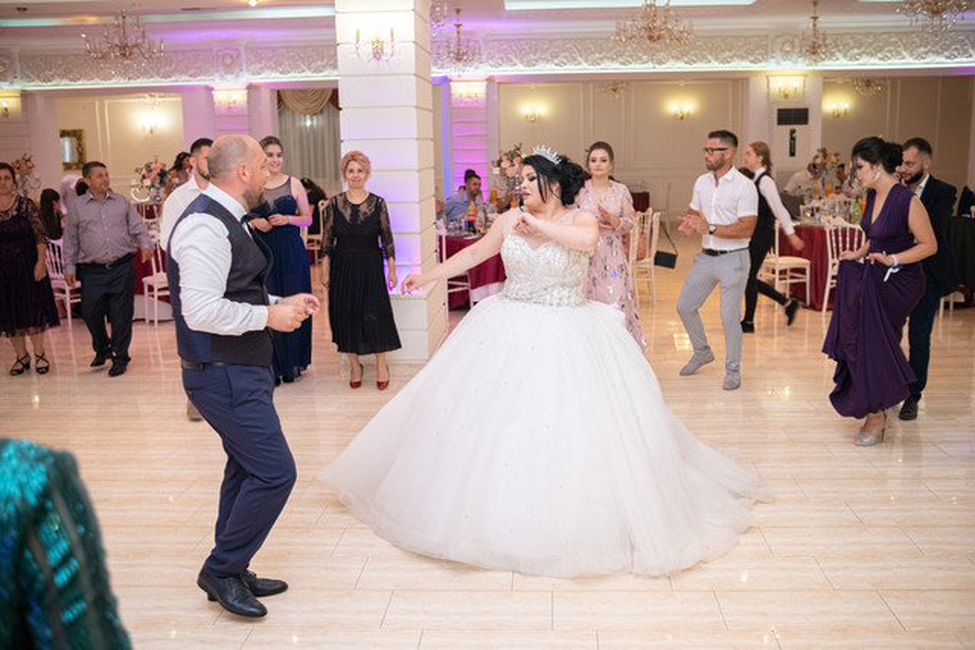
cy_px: 325
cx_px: 488
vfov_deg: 37.9
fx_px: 948
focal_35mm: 35
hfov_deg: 54.4
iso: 800
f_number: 2
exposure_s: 1/125
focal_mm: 23
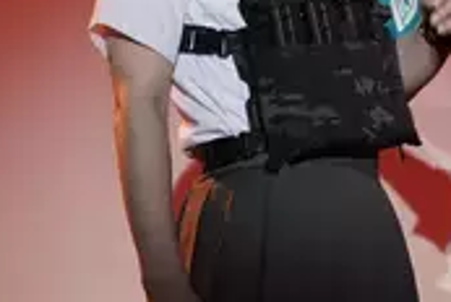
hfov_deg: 2.4
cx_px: 581
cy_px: 3
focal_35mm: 855
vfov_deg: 1.6
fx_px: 10729
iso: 3200
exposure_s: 1/160
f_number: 5.6
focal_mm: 247
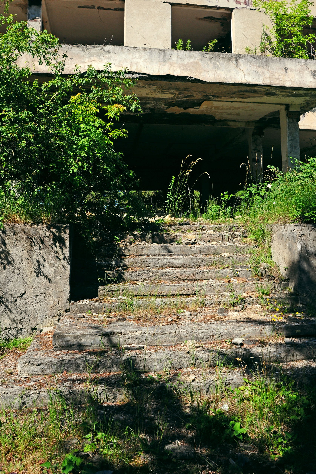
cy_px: 210
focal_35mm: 31
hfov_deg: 42.3
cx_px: 169
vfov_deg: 60.1
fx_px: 408
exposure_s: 1/640
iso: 200
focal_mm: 18
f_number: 8
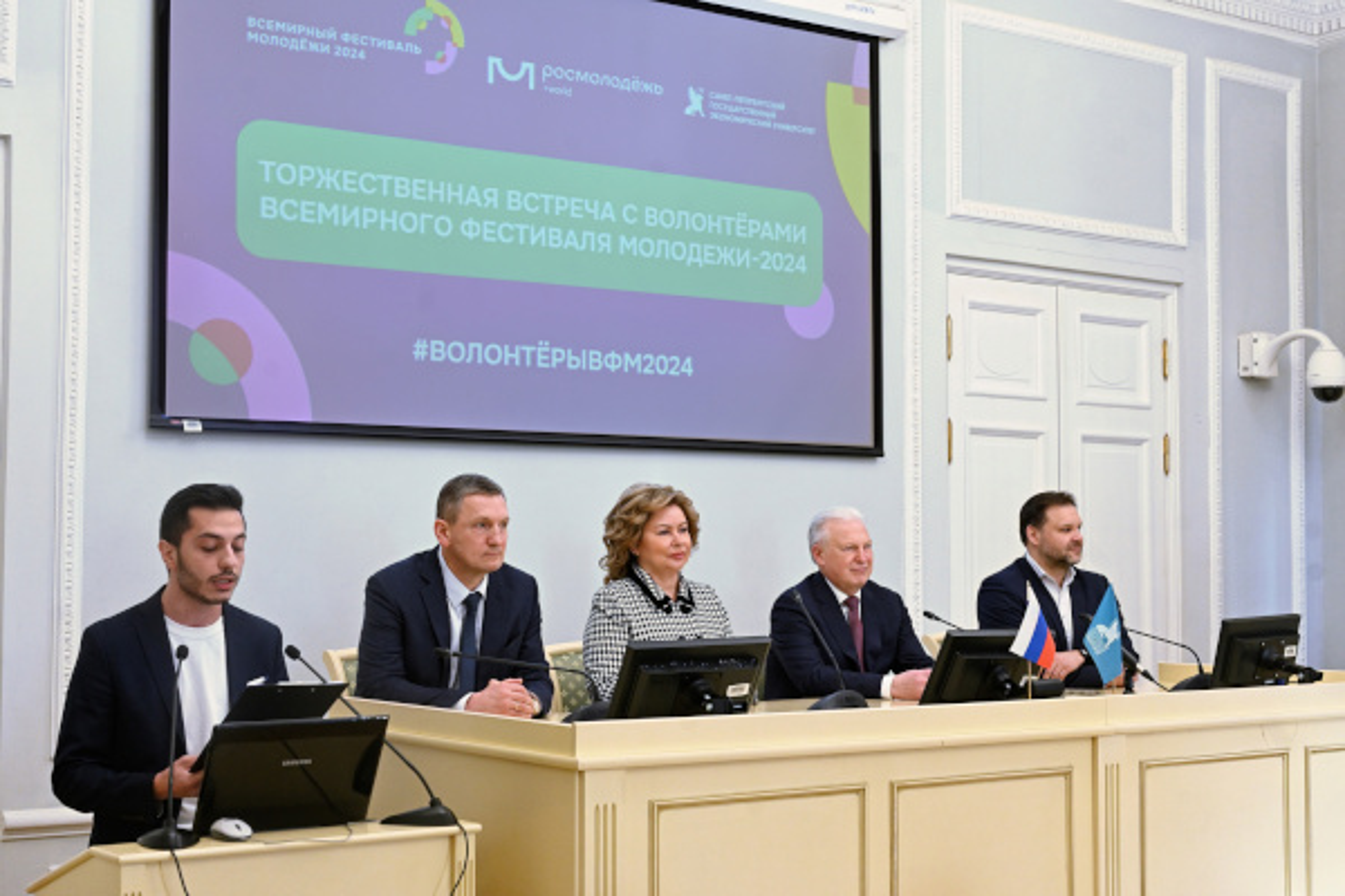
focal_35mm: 50
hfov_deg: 39.6
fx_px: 1868
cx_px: 672
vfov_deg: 27.0
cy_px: 448
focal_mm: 50
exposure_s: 1/80
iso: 1600
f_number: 5.6
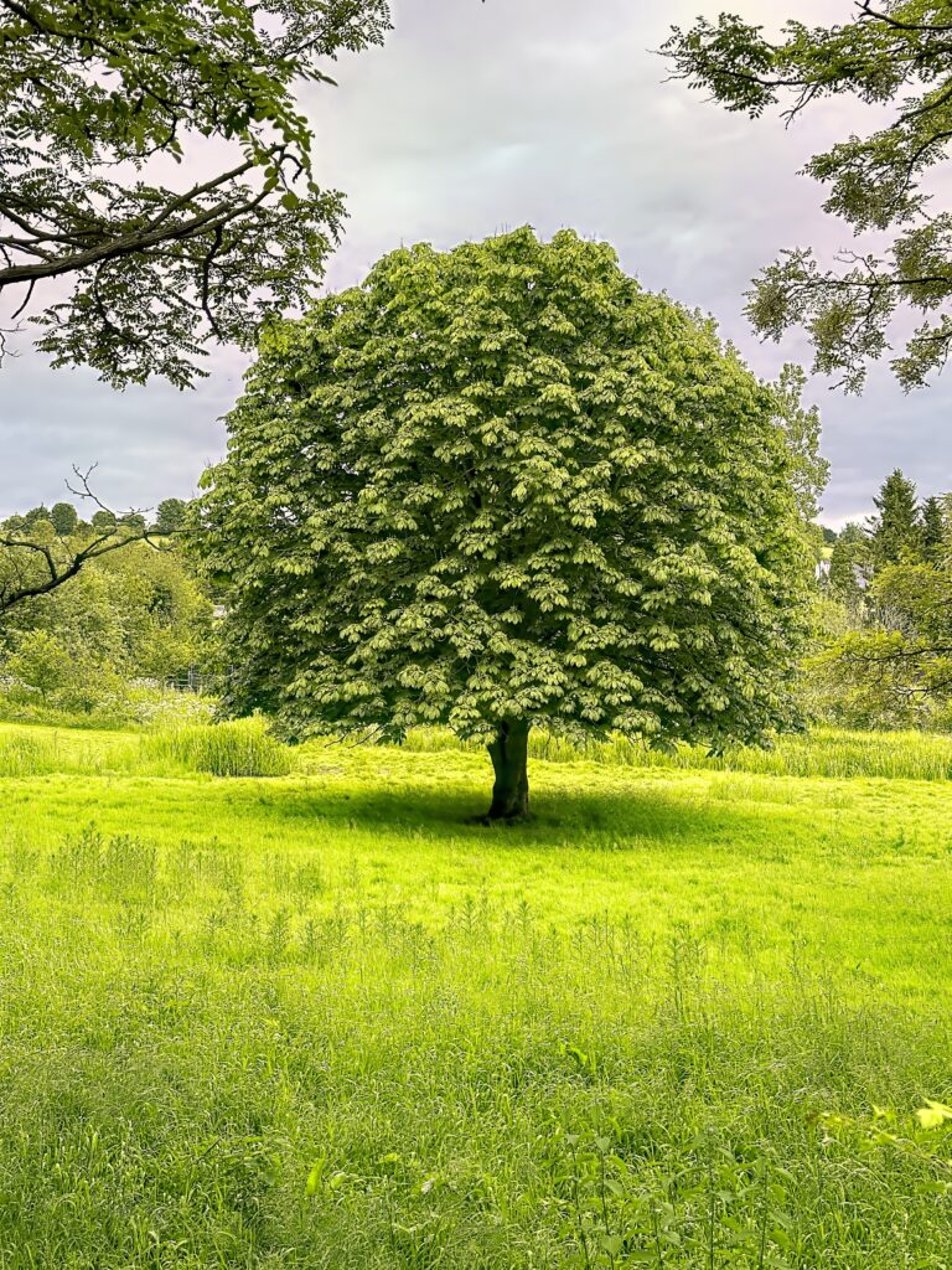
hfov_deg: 30.3
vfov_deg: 39.7
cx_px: 476
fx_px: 1760
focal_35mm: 48
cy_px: 635
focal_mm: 6.9
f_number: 1.8
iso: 64
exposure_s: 1/532
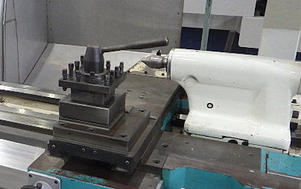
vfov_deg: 27.5
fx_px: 386
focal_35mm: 47
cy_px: 96
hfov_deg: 41.4
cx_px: 77
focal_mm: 5
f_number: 3.5
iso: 640
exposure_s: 1/45
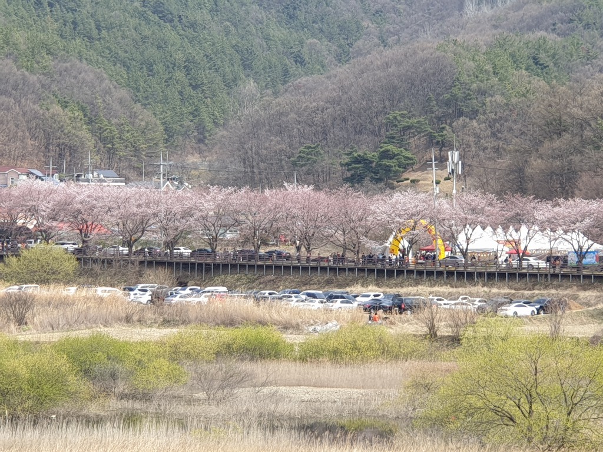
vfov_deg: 28.0
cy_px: 226
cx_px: 302
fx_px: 906
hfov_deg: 36.8
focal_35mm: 52
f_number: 2.4
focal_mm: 6
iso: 25
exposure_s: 1/397
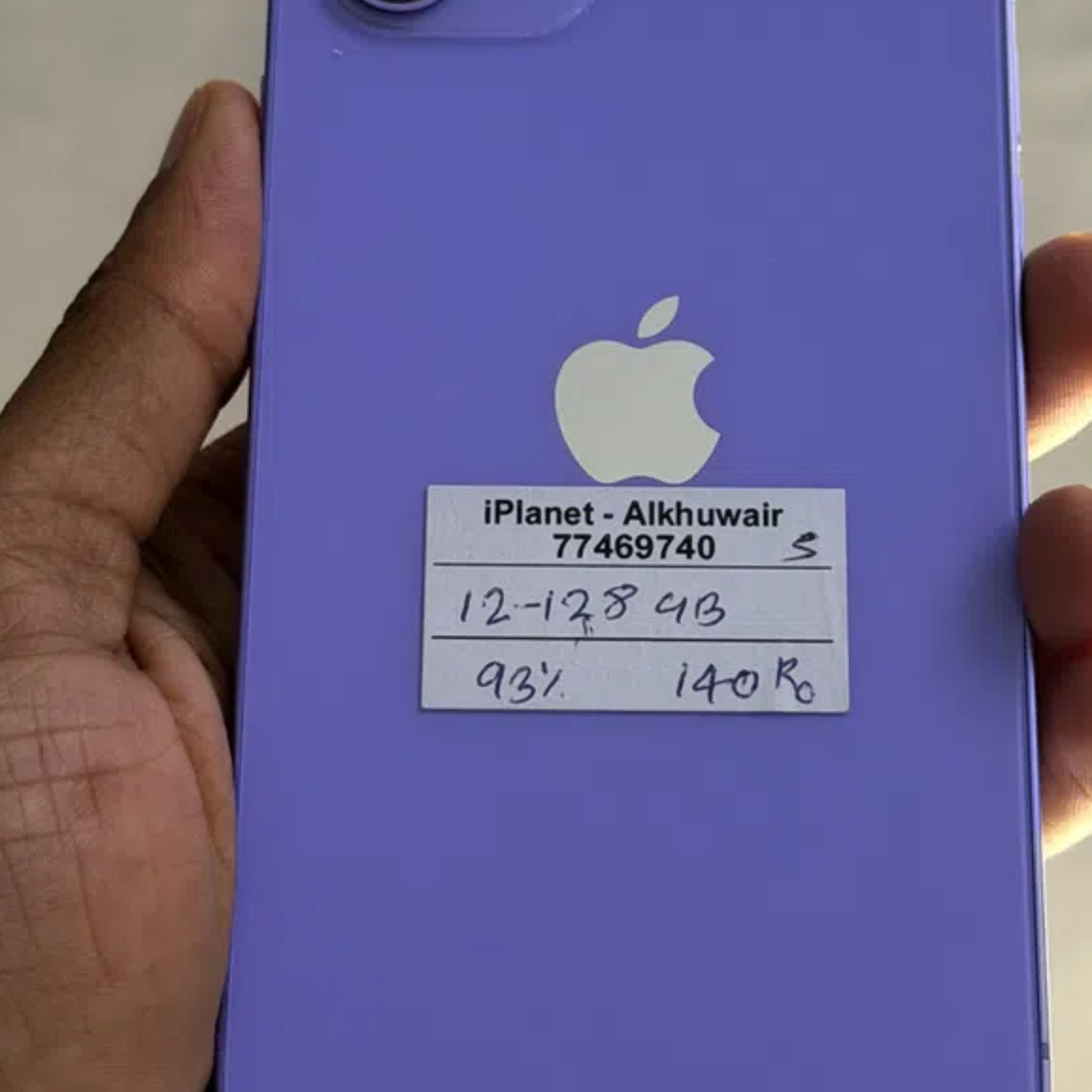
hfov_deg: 17.4
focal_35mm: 100
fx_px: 3569
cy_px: 389
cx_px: 587
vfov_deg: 17.4
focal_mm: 6.76
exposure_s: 1/110
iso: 100
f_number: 1.78
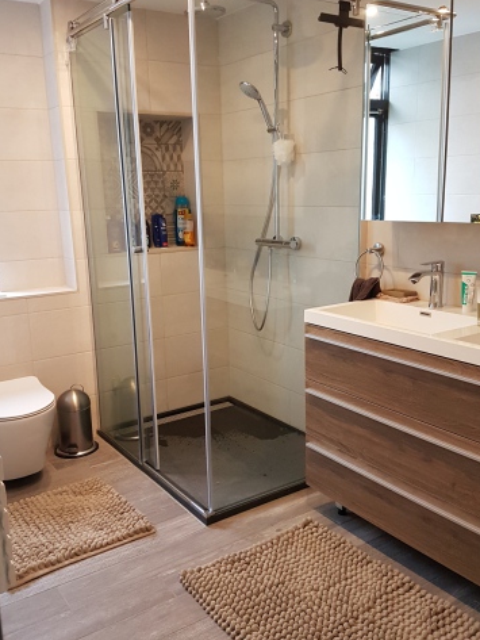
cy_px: 313
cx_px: 258
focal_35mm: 33
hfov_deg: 42.9
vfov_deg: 55.3
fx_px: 610
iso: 200
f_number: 1.7
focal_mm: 4.2
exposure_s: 1/50
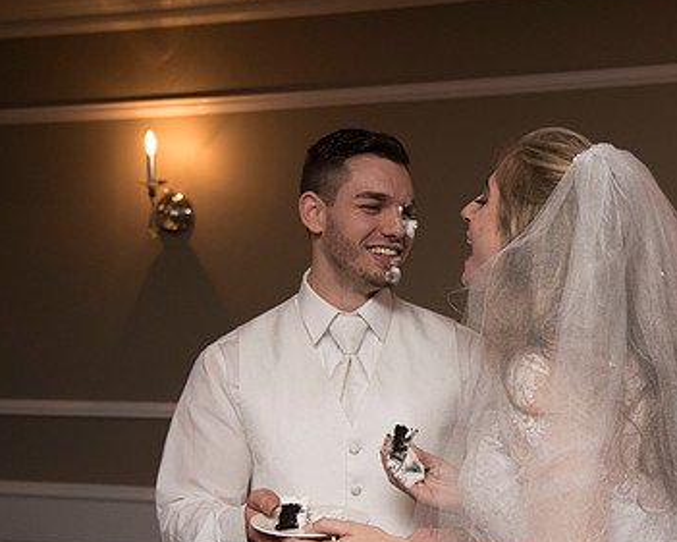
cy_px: 350
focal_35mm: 59
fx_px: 1182
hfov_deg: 31.6
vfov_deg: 25.7
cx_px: 478
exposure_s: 1/200
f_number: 4
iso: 2000
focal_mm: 38
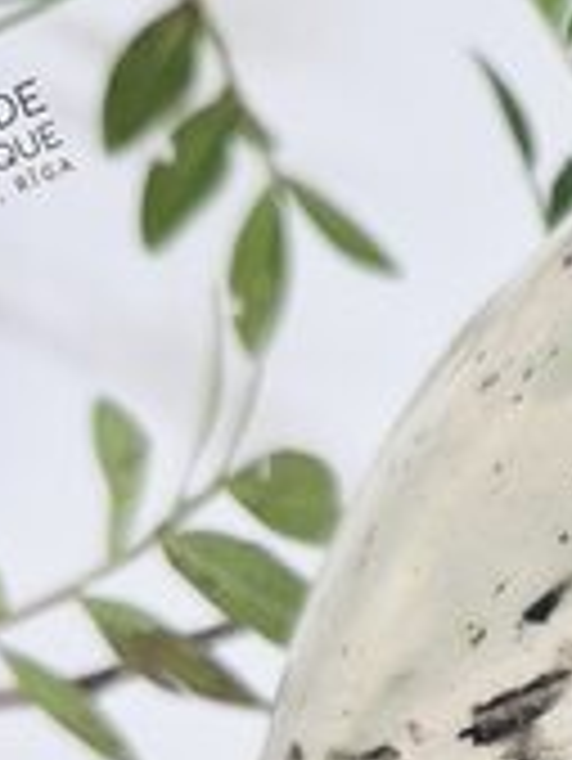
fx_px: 2200
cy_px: 992
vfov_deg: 18.3
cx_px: 968
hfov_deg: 13.5
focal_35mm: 100
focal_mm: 5.4
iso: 40
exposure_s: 1/100
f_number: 1.8
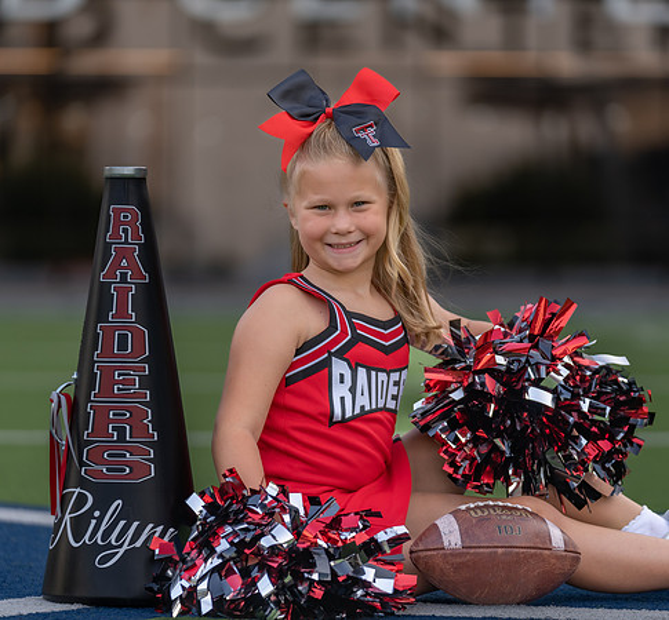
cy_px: 310
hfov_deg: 9.5
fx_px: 4011
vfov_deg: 8.8
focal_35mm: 190
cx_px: 359
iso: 160
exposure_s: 1/320
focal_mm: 155
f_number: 2.8
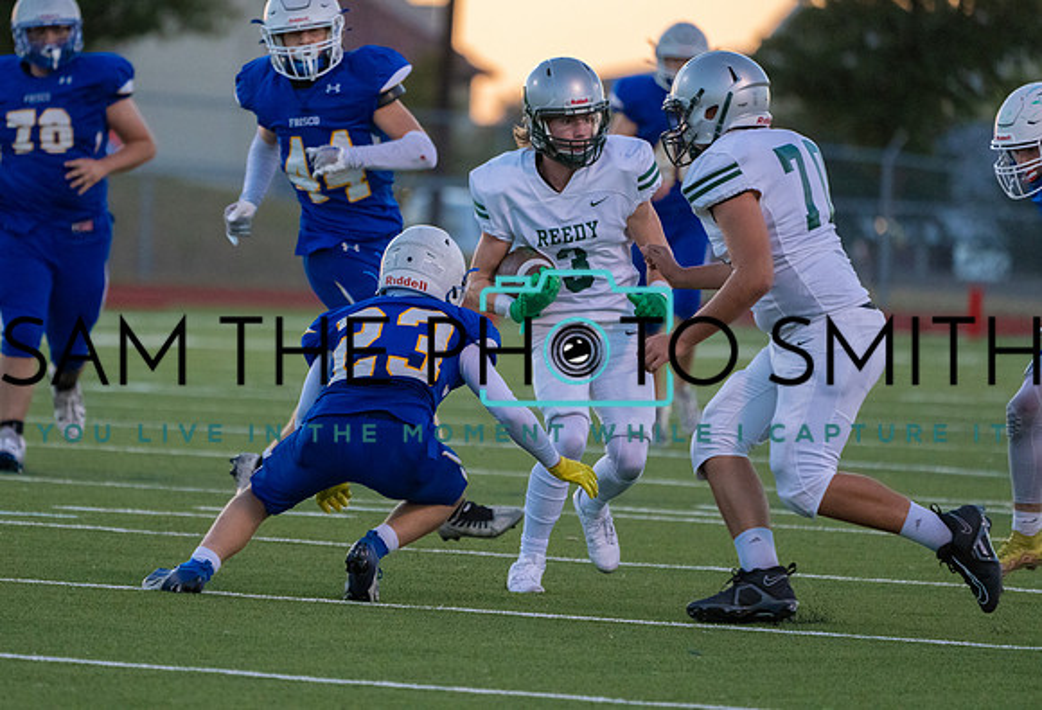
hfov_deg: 4.4
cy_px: 307
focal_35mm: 461
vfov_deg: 3.0
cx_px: 437
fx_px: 13443
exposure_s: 1/1250
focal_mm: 400
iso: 5000
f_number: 5.6
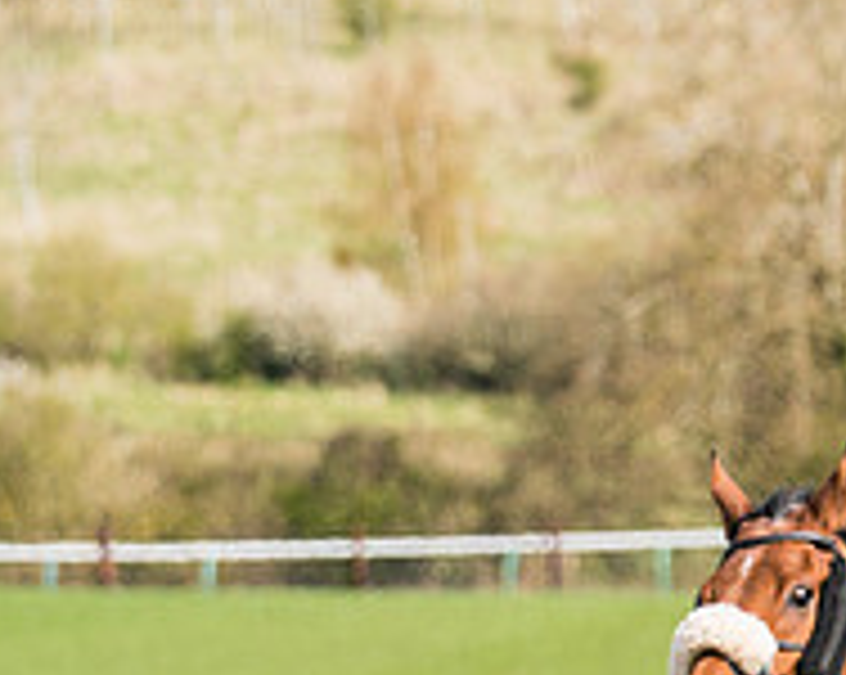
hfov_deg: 2.8
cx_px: 1300
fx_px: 17033
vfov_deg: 2.3
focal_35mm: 681
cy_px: 760
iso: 400
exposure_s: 1/2000
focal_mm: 144
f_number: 4.5
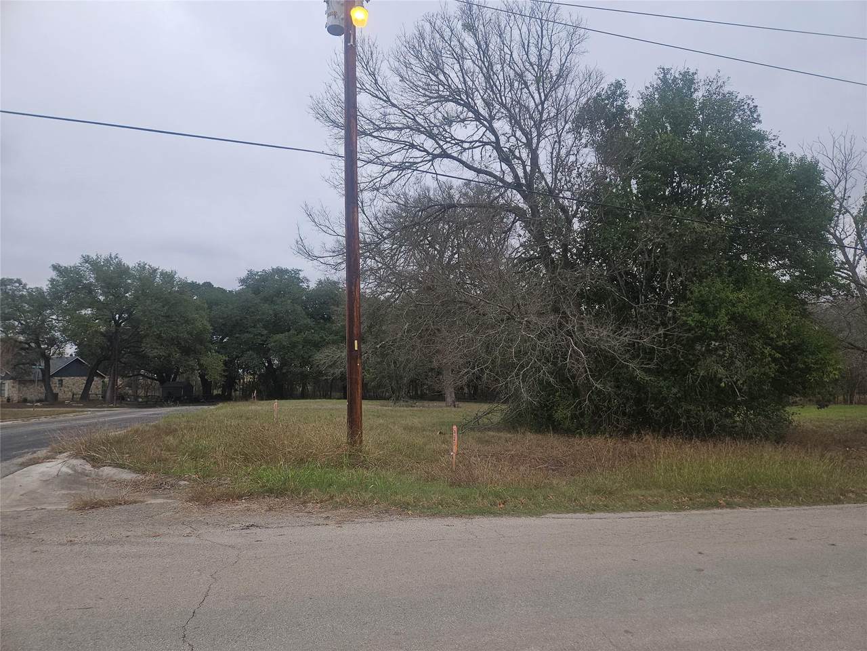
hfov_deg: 73.9
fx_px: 576
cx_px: 434
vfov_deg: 58.9
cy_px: 326
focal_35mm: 23
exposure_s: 1/553
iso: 25
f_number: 1.8
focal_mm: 5.4
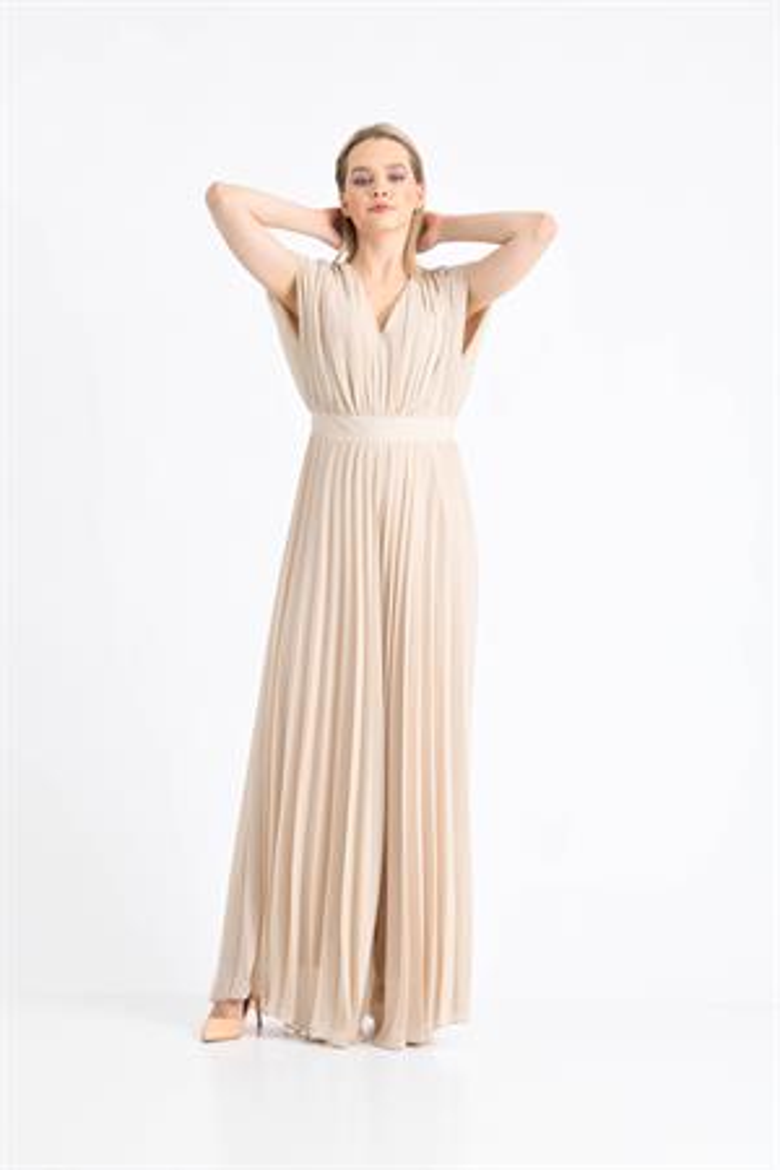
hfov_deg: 14.0
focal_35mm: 98
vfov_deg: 20.8
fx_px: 3185
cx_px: 390
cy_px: 585
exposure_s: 1/125
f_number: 9
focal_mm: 98
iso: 100
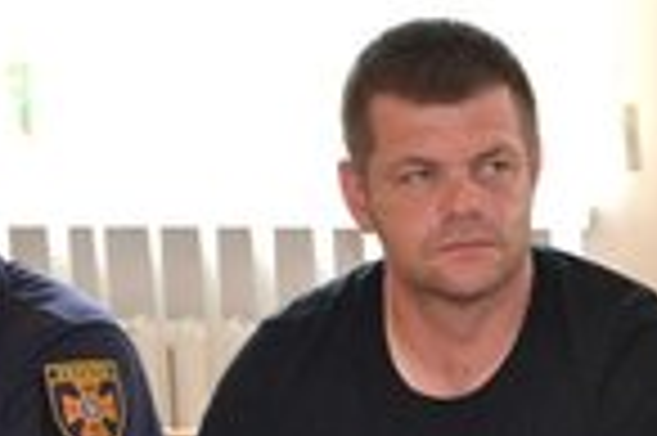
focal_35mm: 107
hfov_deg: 18.9
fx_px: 1951
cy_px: 339
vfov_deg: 12.7
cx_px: 531
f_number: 4.2
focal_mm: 26
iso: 900
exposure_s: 1/60
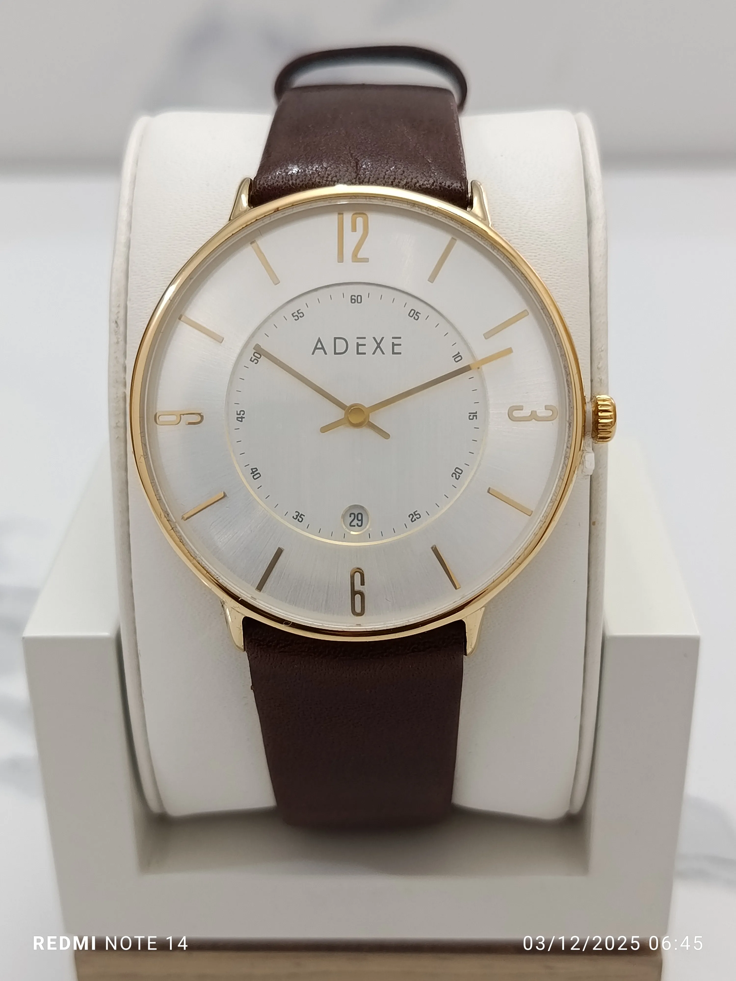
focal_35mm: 48
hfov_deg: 30.3
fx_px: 1361
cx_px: 368
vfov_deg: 39.7
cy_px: 490
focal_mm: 5.24
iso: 418
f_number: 1.7
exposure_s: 1/100
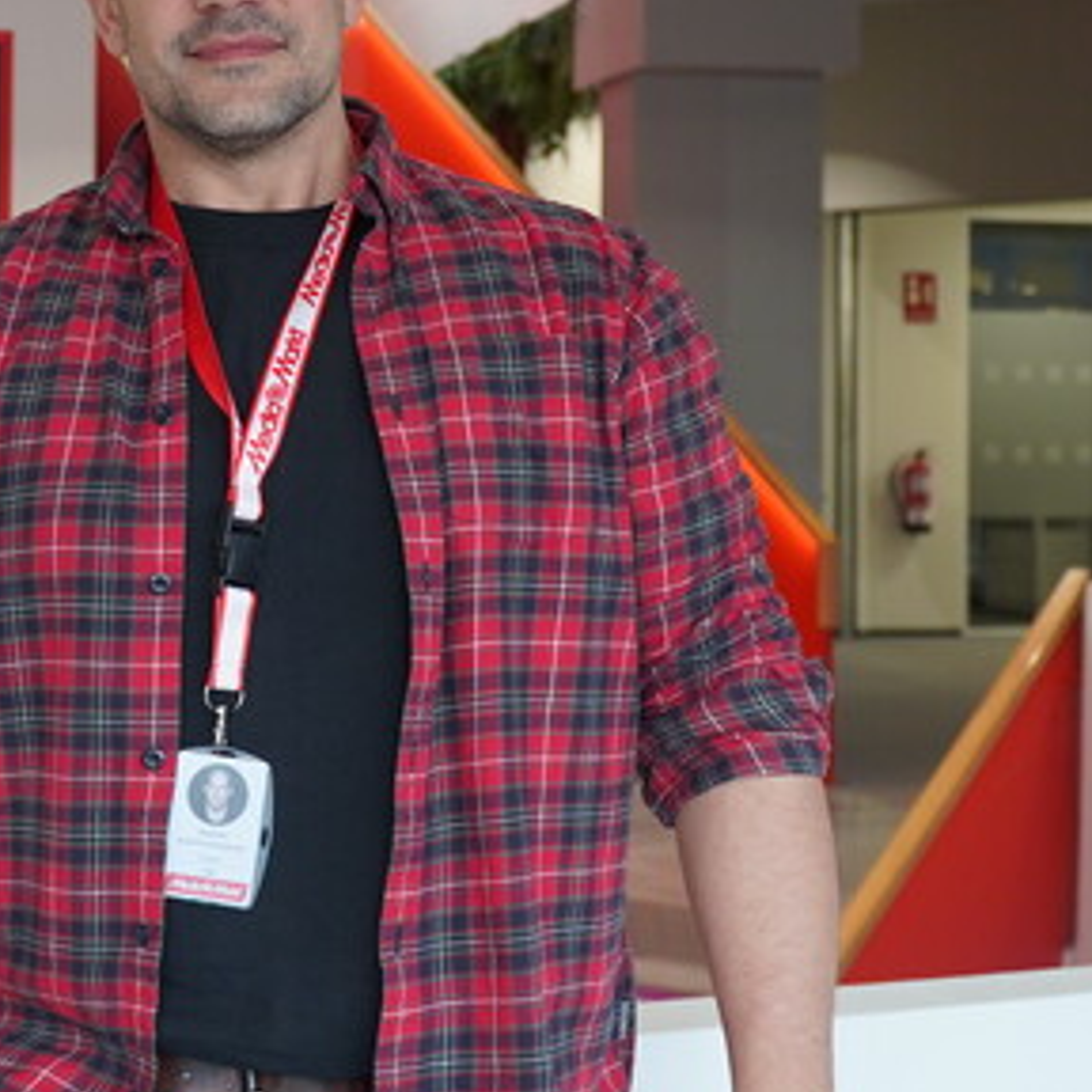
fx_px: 2463
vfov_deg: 24.9
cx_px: 182
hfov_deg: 24.5
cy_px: 356
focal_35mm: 69
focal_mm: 26
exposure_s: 1/160
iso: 1000
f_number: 4
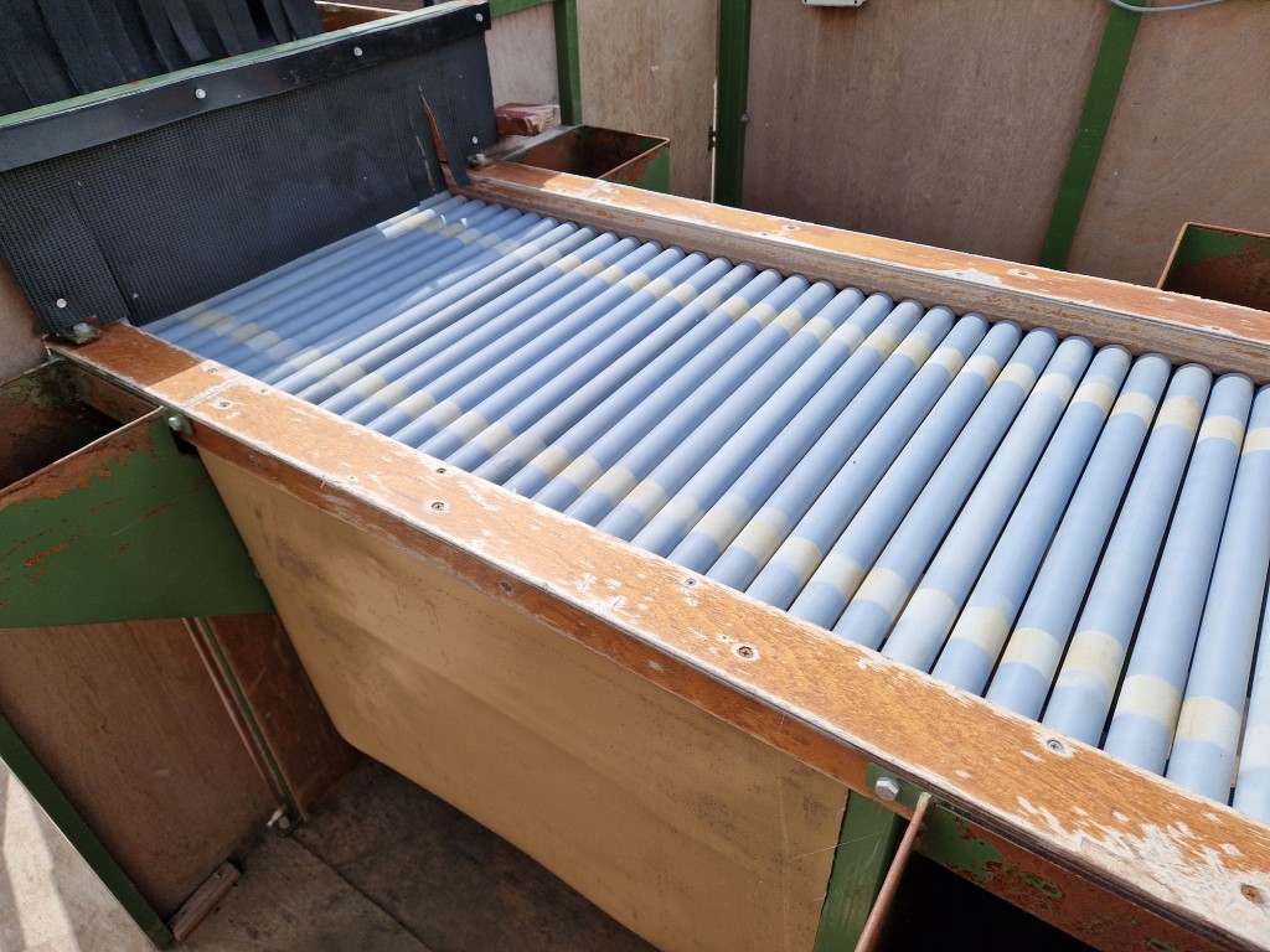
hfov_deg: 73.9
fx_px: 844
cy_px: 476
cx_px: 635
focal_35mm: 23
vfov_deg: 58.9
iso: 50
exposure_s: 1/1840
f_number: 1.8
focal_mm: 5.4
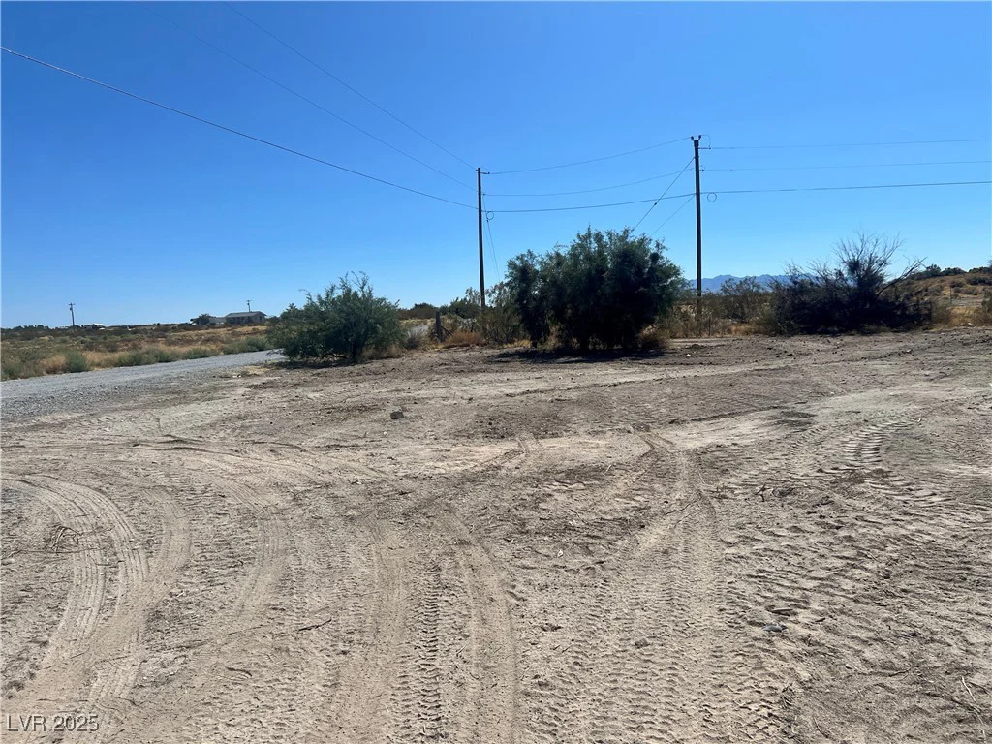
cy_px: 372
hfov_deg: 67.3
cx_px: 496
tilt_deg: -3.1
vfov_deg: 53.1
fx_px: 745
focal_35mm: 26
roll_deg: +3.1
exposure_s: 1/9434
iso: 50
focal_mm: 5.7
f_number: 1.5
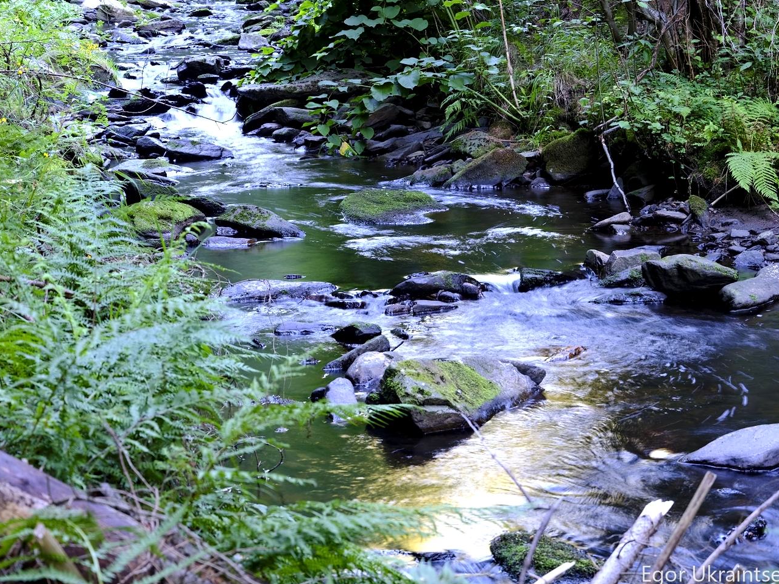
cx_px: 408
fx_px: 1935
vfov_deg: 17.1
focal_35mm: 86
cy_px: 144
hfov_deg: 22.8
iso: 400
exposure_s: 1/1.9
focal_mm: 70
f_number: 8
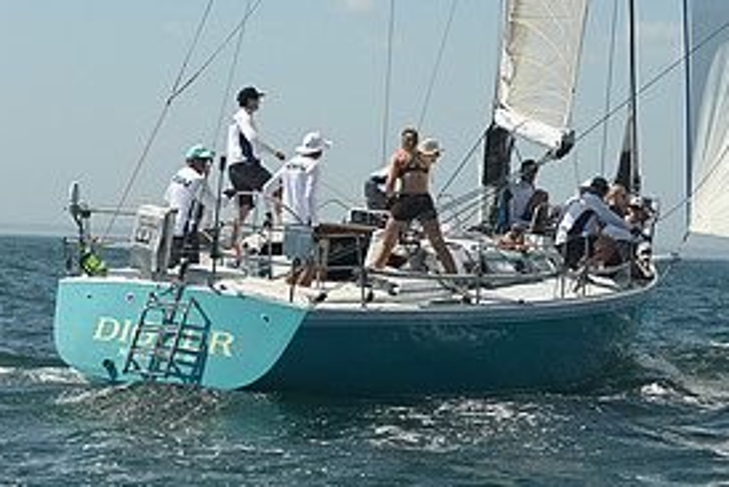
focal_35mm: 148
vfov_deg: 9.3
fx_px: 2998
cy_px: 110
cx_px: 460
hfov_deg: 13.8
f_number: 8
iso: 320
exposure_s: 1/1000
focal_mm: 70
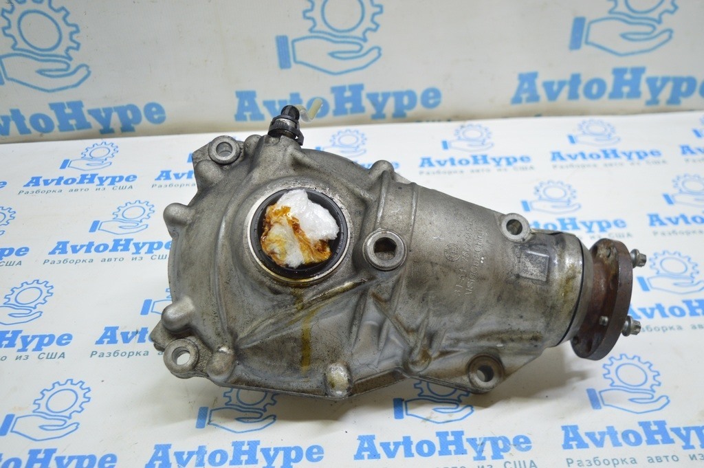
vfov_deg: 36.8
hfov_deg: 53.2
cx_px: 352
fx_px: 703
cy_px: 234
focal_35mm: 36
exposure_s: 1/40
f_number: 4
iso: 400
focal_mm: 24
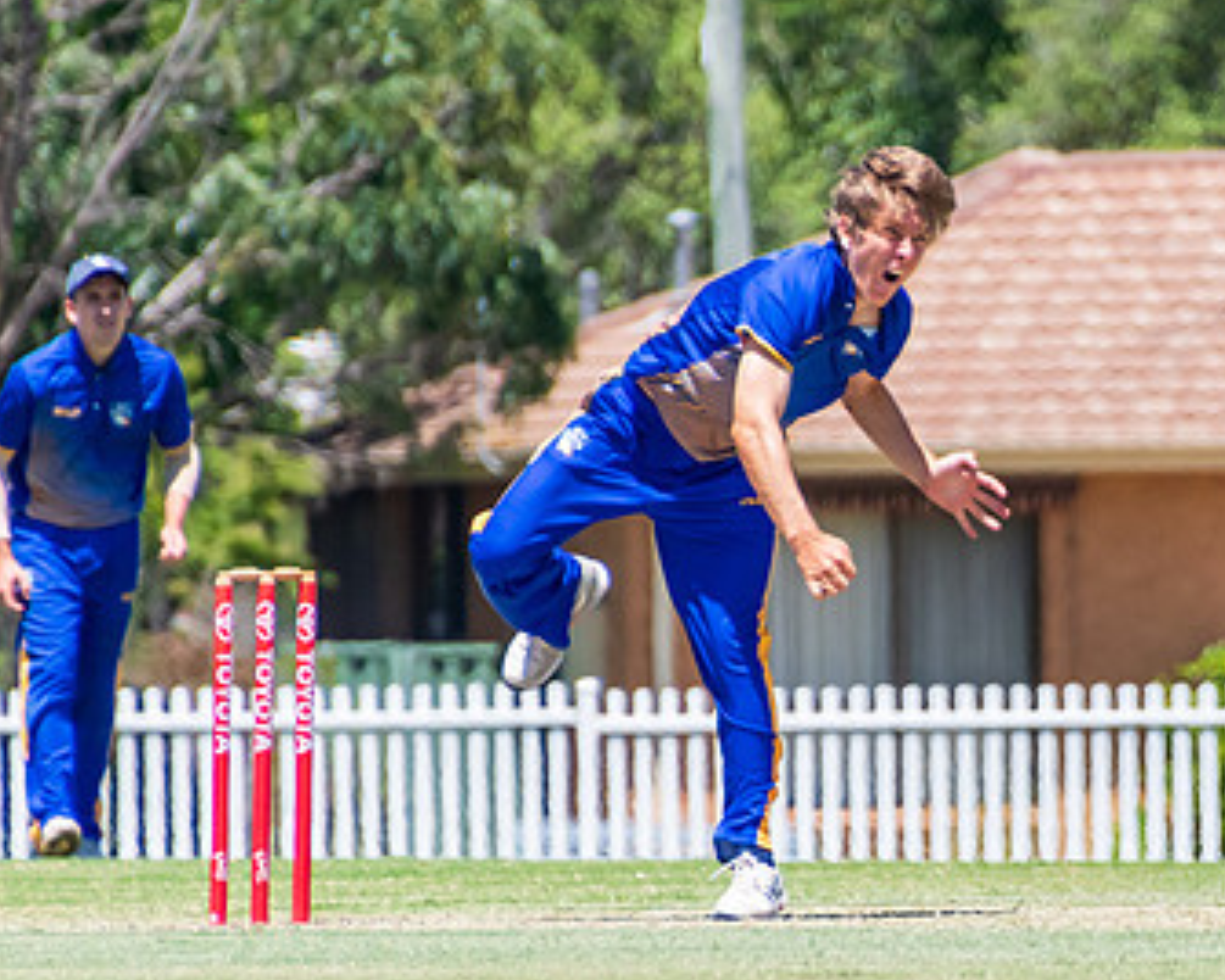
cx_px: 1115
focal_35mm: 1254
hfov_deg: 1.5
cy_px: 577
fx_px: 45464
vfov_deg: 1.2
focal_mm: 400
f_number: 6.3
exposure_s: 1/2000
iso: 400
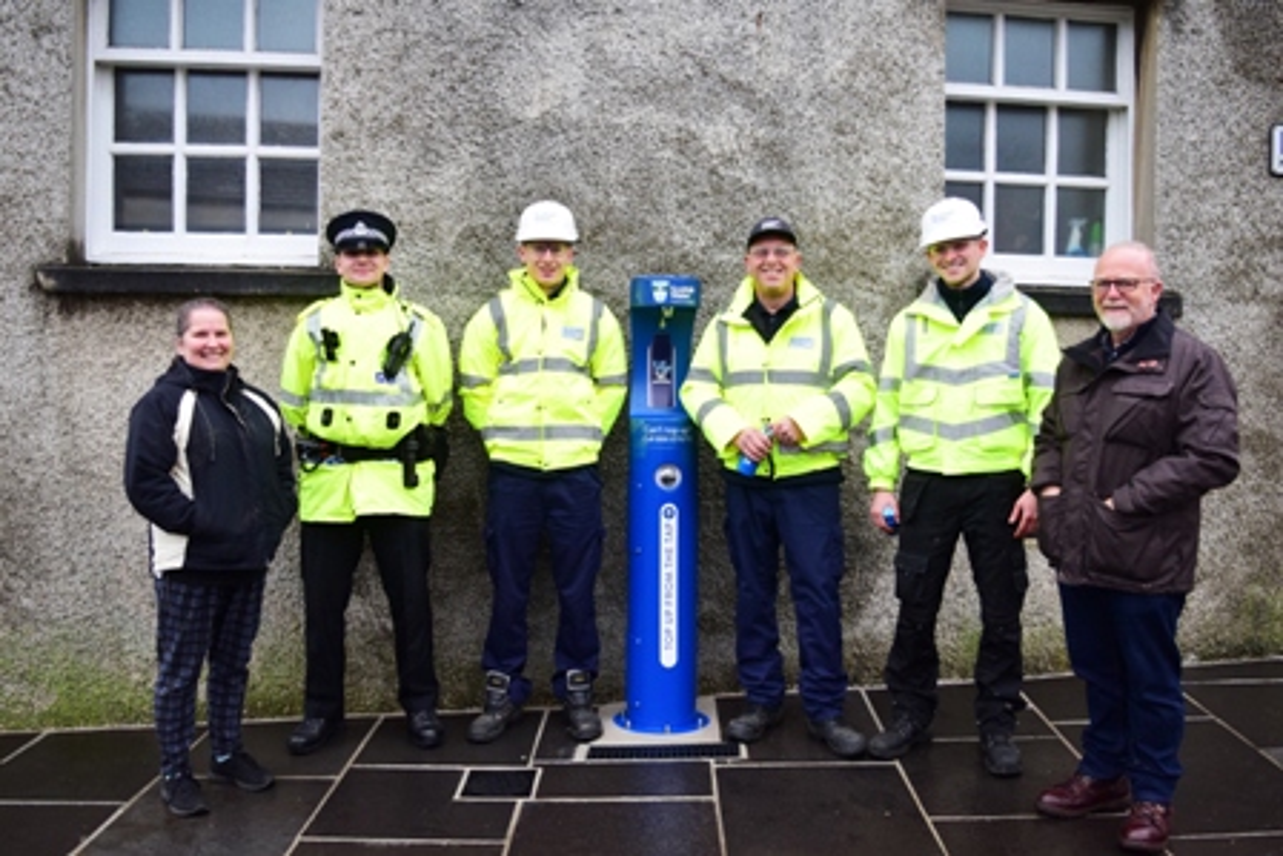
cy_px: 428
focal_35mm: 33
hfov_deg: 57.2
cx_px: 642
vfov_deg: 40.0
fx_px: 1176
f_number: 4.5
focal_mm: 22
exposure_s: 1/100
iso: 800
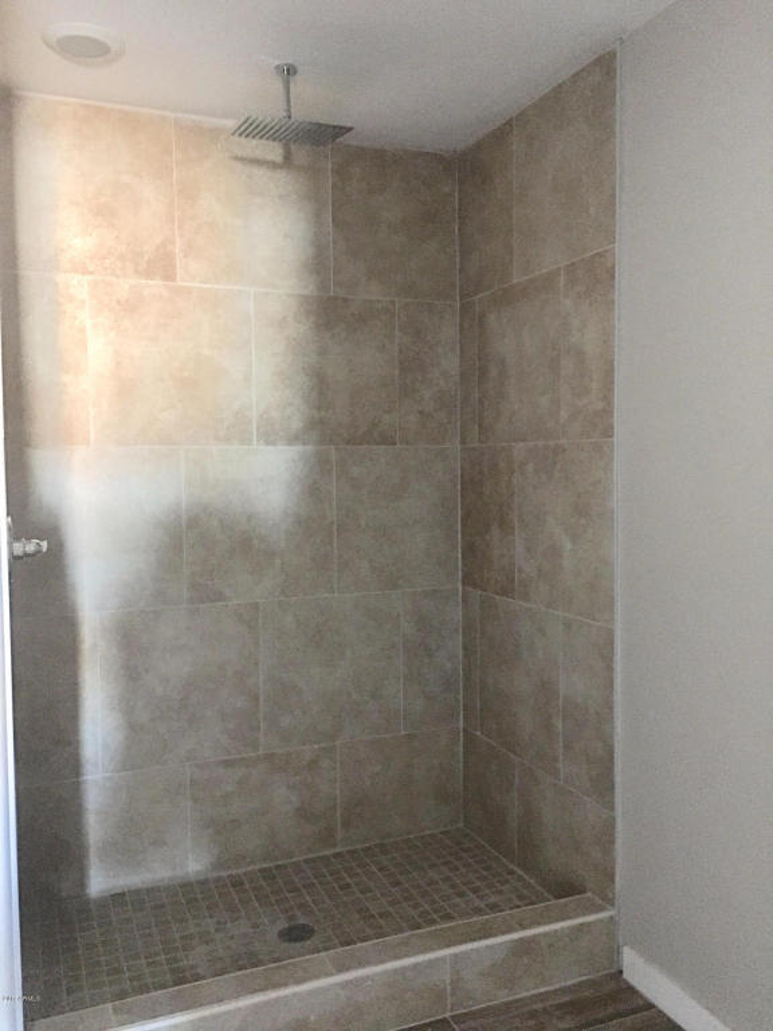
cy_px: 516
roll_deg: +0.9
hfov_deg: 48.2
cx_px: 386
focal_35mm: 29
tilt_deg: -2.5
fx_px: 863
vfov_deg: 61.7
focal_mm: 4.15
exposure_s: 1/4
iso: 200
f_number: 2.2
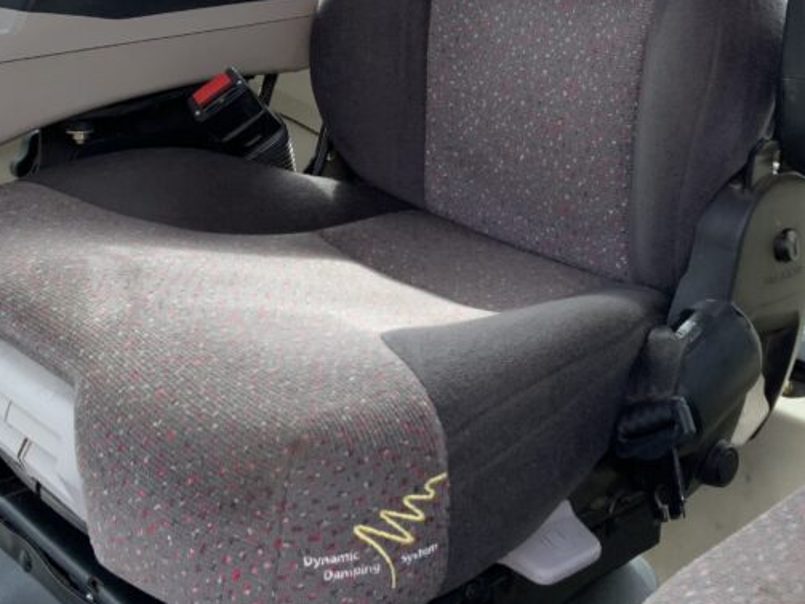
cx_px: 450
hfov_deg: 32.7
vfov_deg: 24.4
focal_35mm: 59
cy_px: 112
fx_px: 1372
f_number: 1.8
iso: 16
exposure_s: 1/213
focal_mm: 3
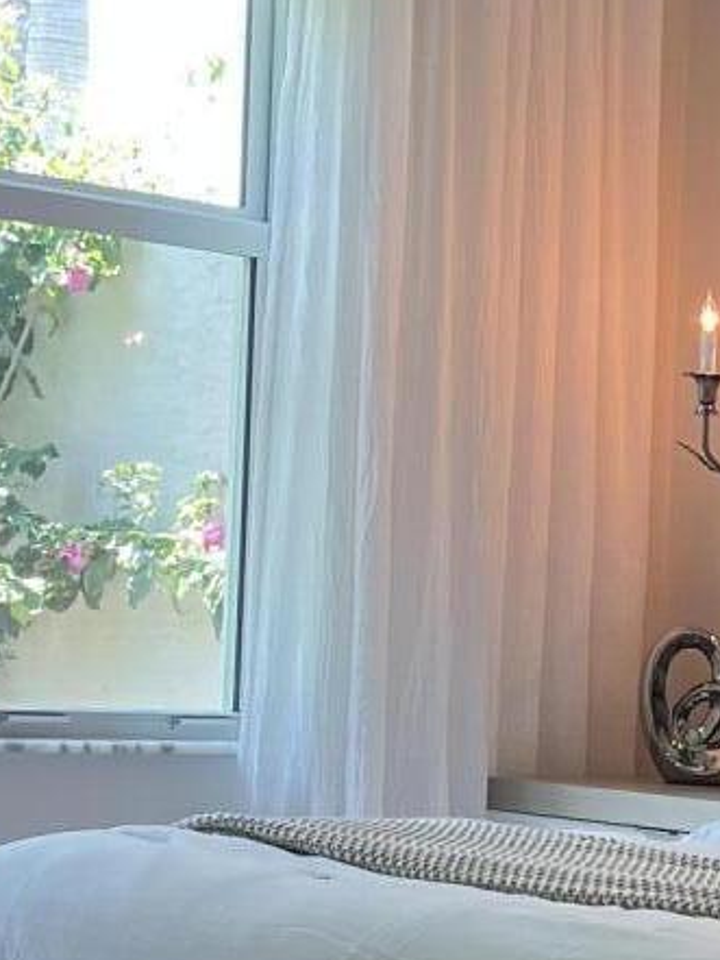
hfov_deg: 12.1
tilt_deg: -3.8
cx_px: 981
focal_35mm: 118
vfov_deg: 16.5
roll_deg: -3.5
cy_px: 836
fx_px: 3271
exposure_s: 1/120
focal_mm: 5.7
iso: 125
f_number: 1.5
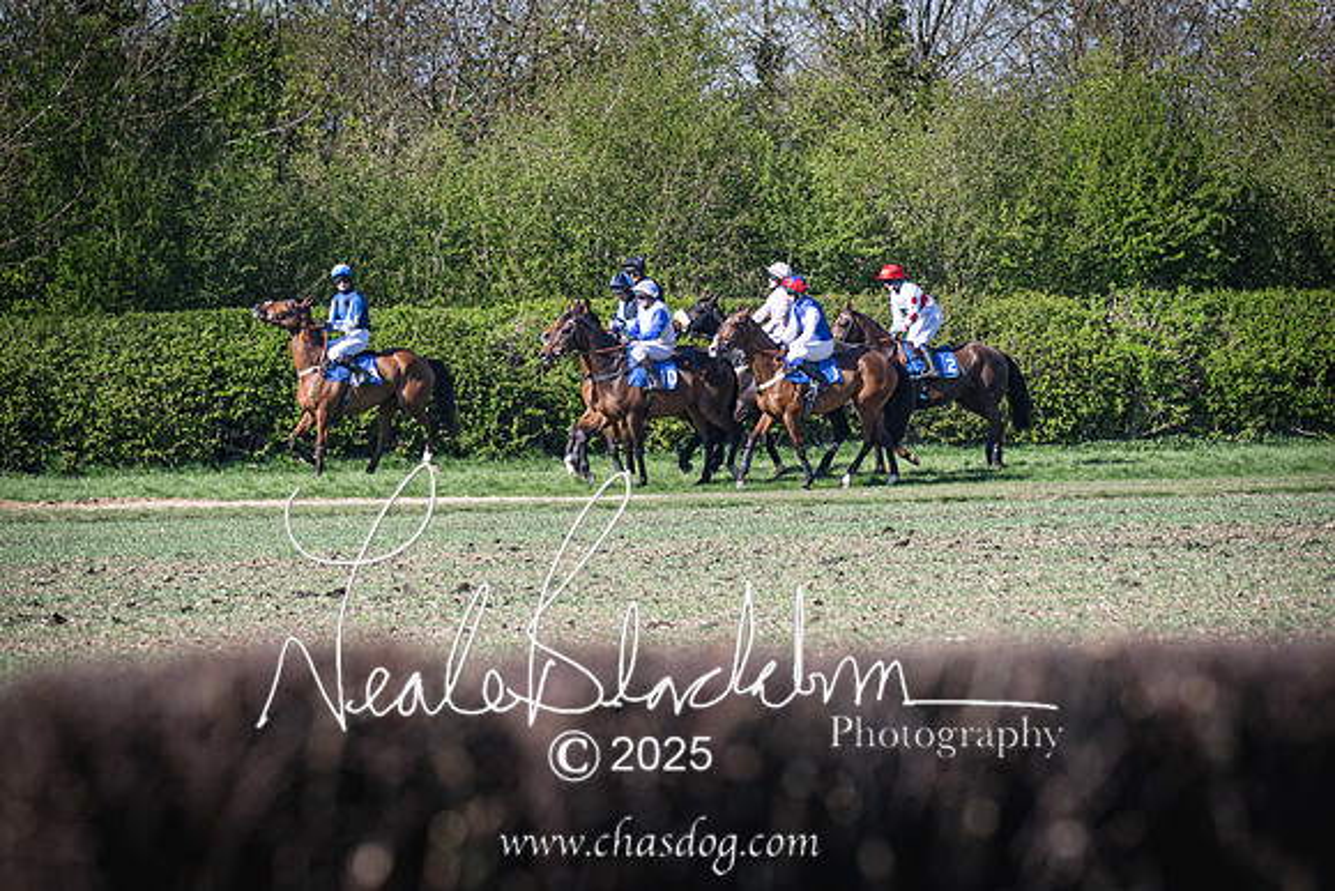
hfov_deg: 6.0
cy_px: 358
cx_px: 751
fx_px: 12811
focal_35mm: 345
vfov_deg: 4.0
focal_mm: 160
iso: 200
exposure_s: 1/1600
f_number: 4
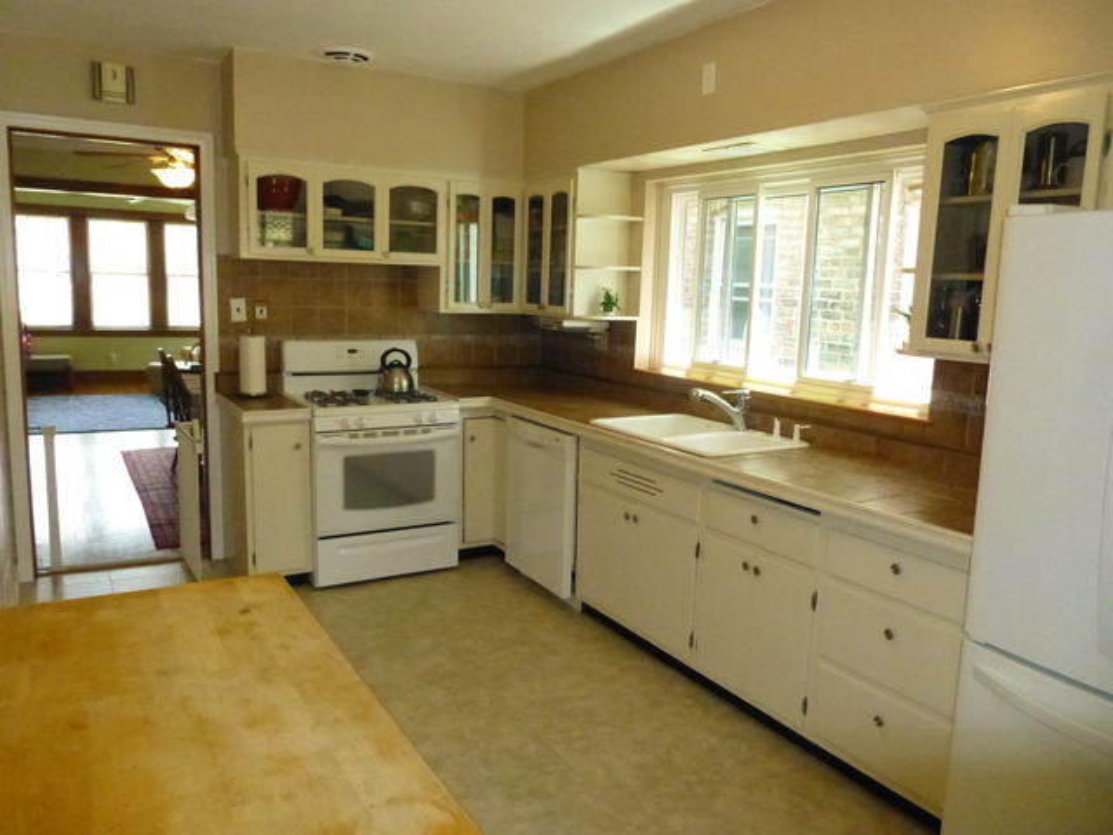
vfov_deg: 54.9
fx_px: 804
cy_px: 418
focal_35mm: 25
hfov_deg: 69.4
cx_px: 556
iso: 1600
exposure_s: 1/400
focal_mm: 4.5
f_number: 3.1
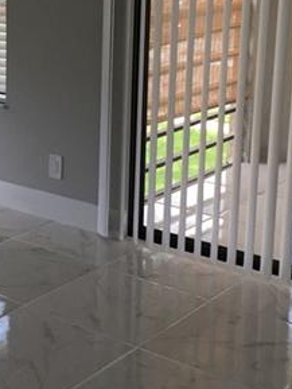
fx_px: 865
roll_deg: -0.4
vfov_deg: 25.2
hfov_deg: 18.7
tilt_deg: -13.6
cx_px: 7
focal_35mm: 77
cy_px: 135
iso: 25
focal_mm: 4.15
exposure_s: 1/30
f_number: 2.2
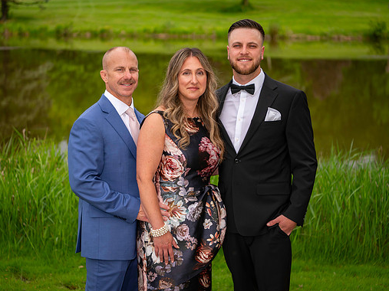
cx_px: 193
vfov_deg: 19.1
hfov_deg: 25.3
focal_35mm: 77
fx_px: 865
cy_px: 144
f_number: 3.2
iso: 400
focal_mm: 70
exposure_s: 1/3200
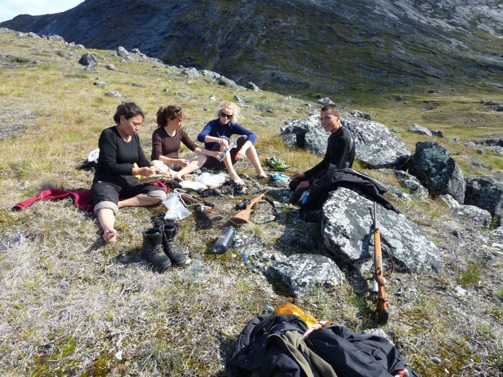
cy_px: 188
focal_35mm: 25
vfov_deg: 54.9
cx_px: 252
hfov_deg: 69.4
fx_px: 363
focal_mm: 4.1
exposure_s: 1/320
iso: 80
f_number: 4
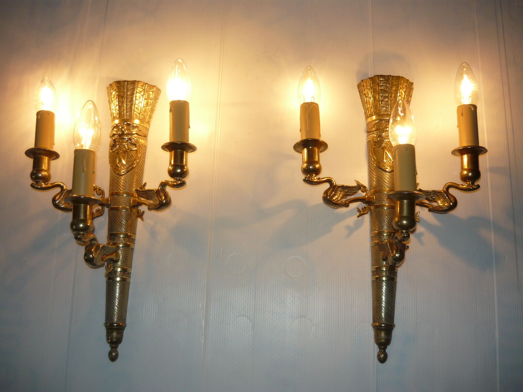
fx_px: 499
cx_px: 262
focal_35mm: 33
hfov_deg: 55.4
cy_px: 196
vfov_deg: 42.9
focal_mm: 5.5
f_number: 2.8
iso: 100
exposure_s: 1/160
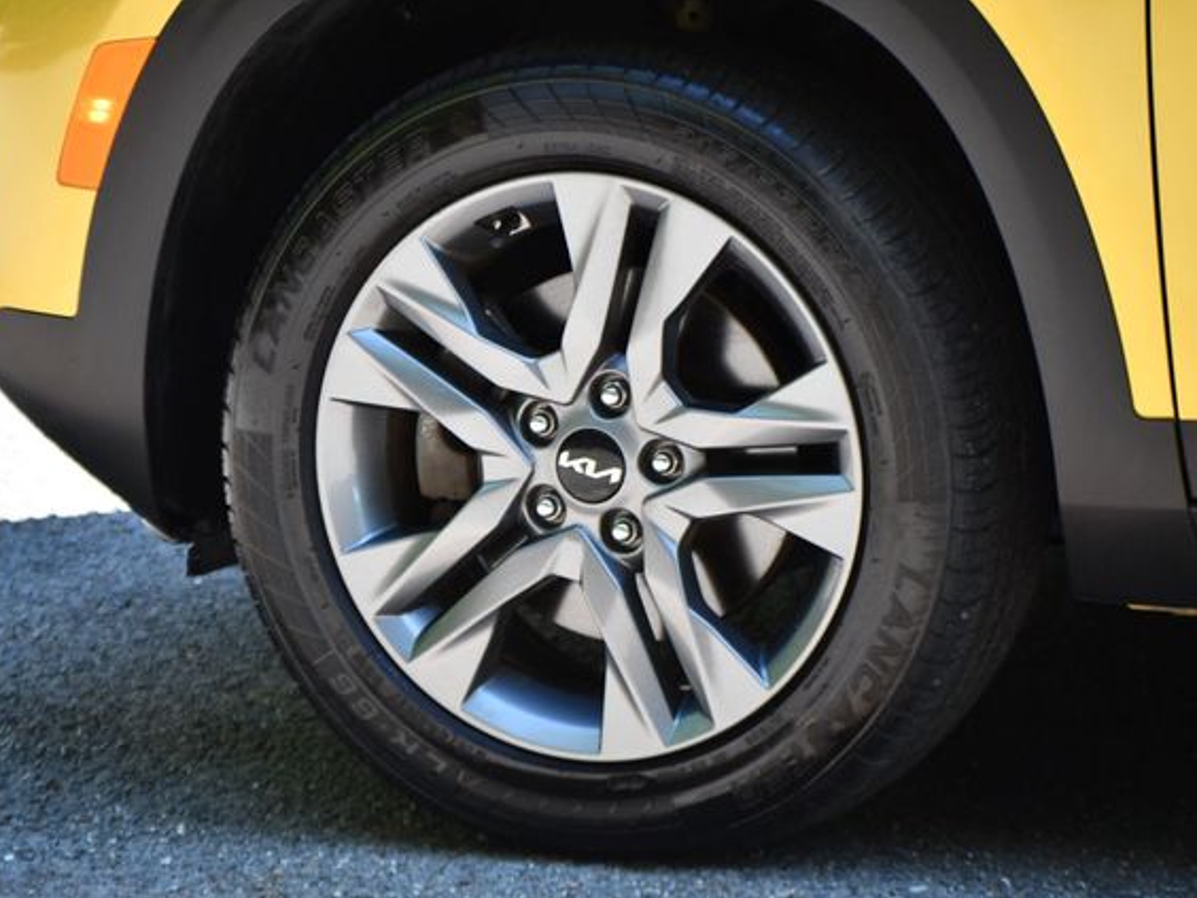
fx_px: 7919
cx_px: 624
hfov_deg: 8.6
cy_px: 450
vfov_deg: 6.5
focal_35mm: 229
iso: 500
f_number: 4.8
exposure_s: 1/500
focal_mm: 140
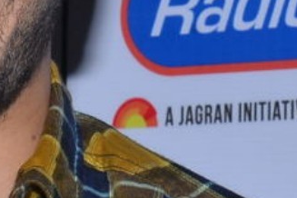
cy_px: 69
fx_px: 4248
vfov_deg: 2.7
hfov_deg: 4.0
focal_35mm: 515
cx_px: -298
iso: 250
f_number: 13
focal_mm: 75
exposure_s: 1/125
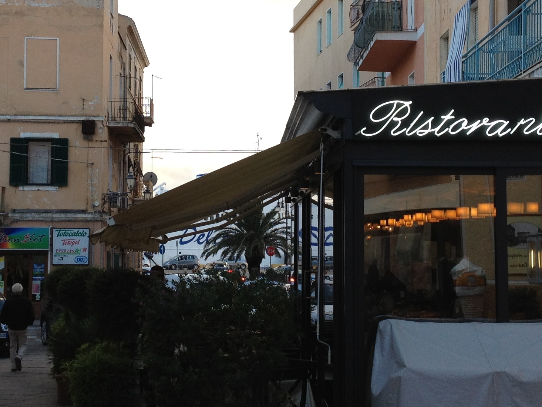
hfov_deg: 25.0
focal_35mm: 78
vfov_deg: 18.9
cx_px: 248
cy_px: 157
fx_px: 1221
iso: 64
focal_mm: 4.28
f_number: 2.4
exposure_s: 1/131
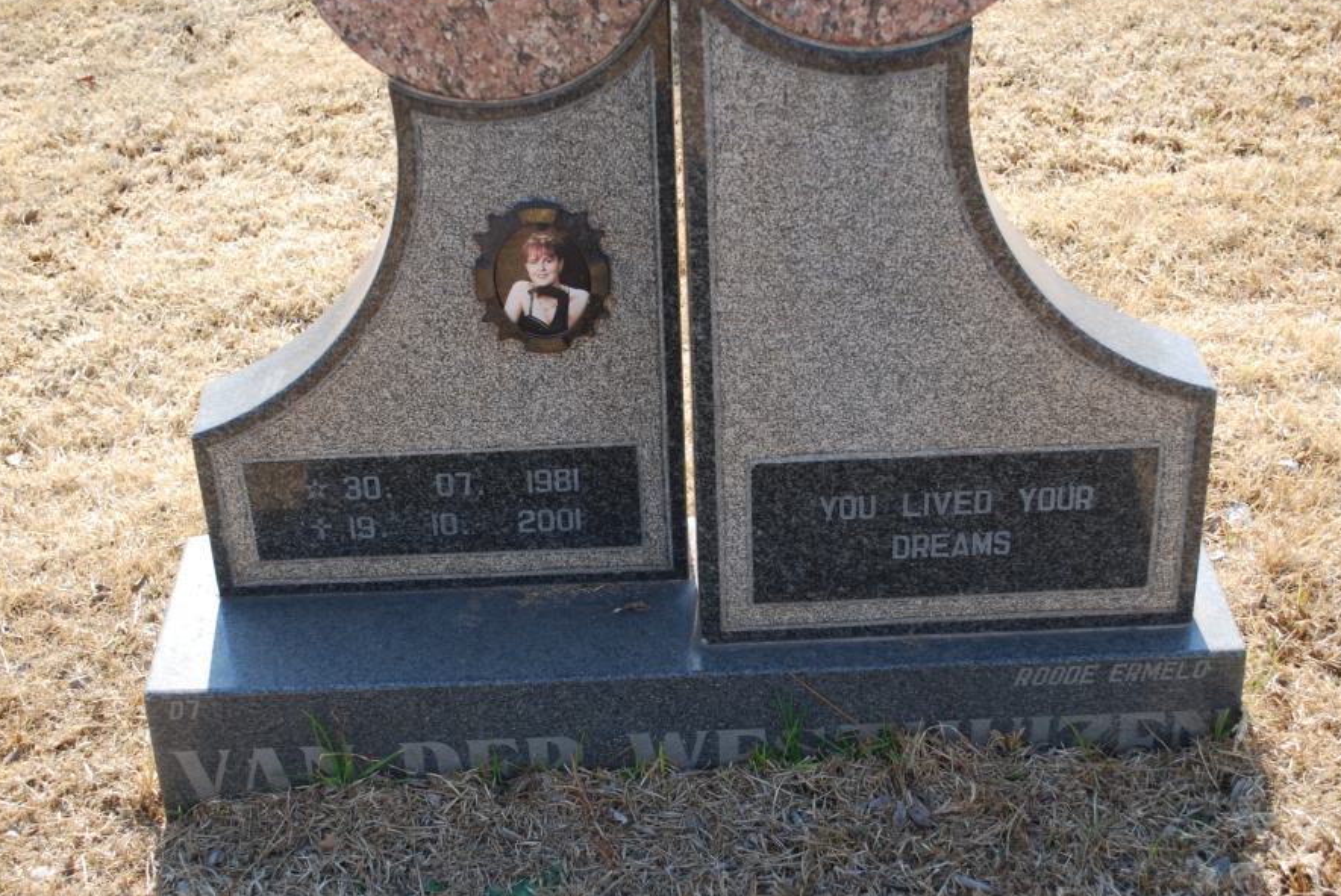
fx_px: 2200
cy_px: 449
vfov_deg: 23.0
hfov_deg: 33.9
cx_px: 697
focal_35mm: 59
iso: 110
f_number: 5.6
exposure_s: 1/125
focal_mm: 34
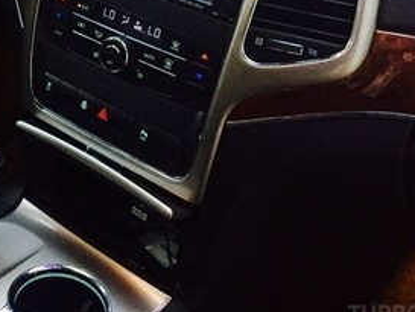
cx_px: -32
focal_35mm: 70
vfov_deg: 20.0
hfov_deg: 25.8
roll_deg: +3.8
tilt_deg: -22.4
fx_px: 840
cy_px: -36
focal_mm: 4.15
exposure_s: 1/33
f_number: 2.2
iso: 200
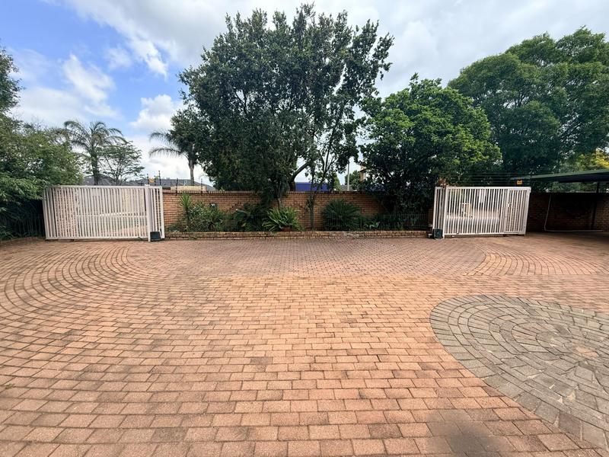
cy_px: 228
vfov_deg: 85.7
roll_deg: -0.8
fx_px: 246
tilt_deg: -5.9
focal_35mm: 14
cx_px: 304
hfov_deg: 102.1
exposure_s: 1/864
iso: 64
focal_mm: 2.22
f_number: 2.2
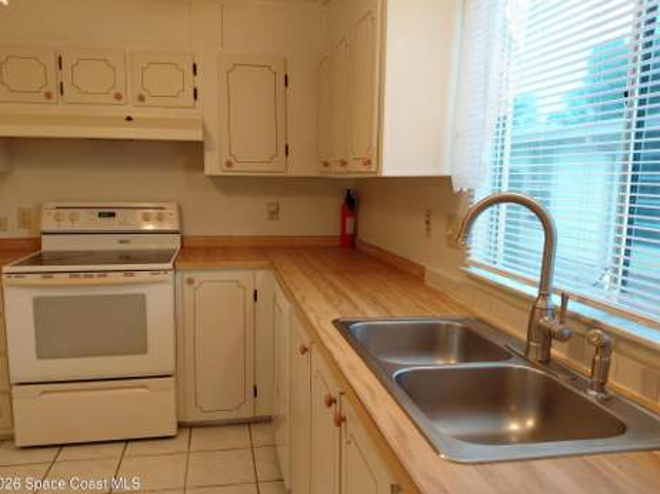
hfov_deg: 67.3
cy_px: 250
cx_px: 319
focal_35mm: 26
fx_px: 495
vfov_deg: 53.0
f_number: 1.8
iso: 160
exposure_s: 1/60
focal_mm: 4.69
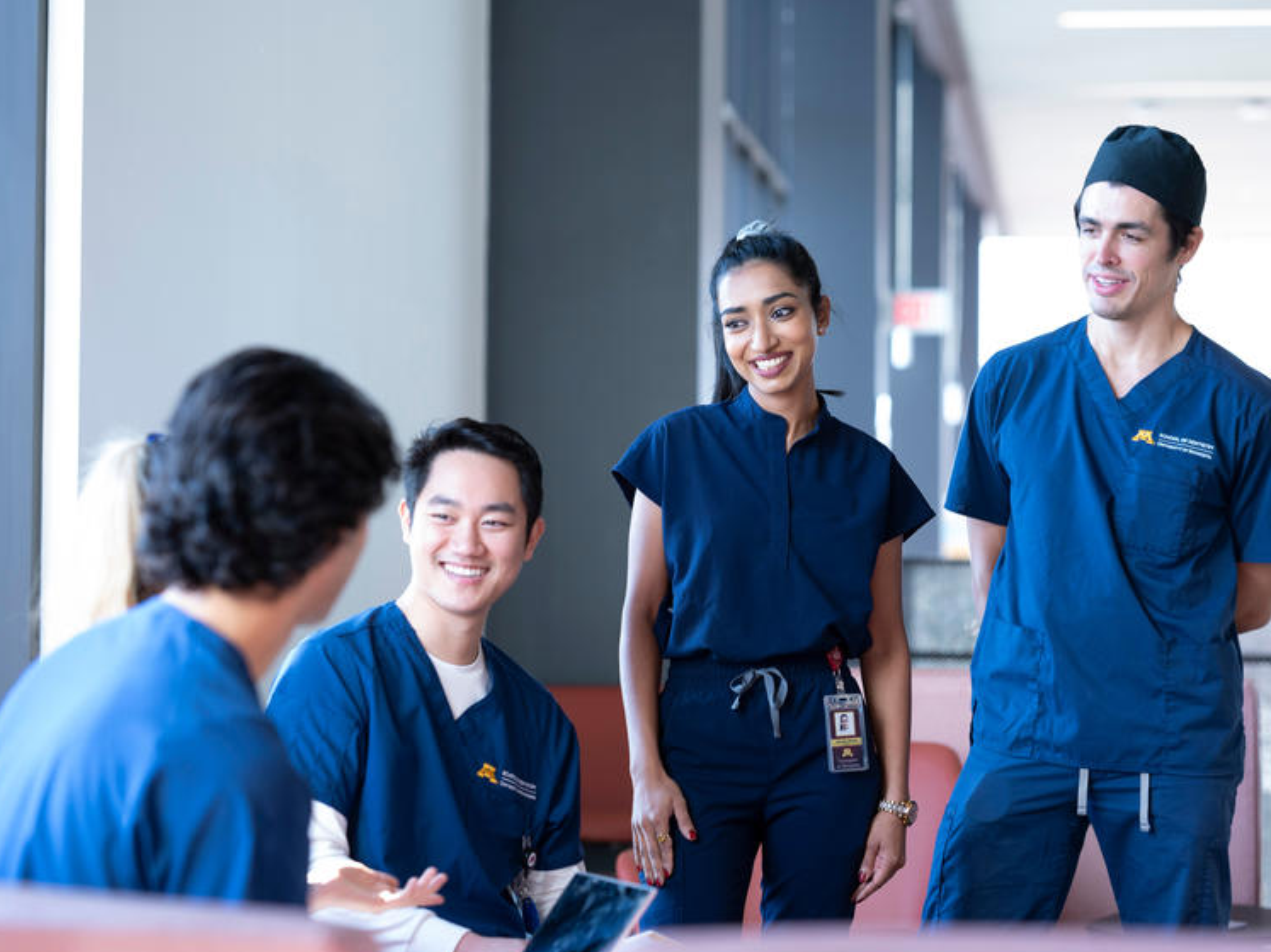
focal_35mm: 93
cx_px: 715
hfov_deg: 21.1
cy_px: 479
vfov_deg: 15.9
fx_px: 3414
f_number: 2.8
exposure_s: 1/100
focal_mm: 85
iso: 640
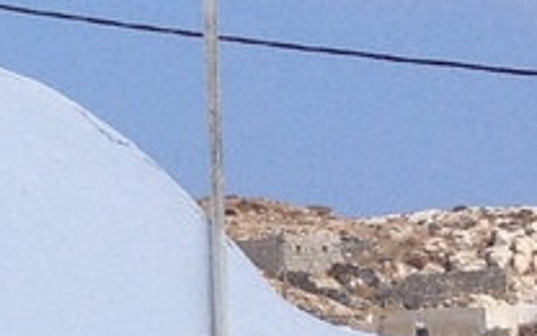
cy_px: 434
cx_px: -935
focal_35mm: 286
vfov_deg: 4.6
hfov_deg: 6.8
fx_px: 4186
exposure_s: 1/2513
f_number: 2.4
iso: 50
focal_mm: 4.28
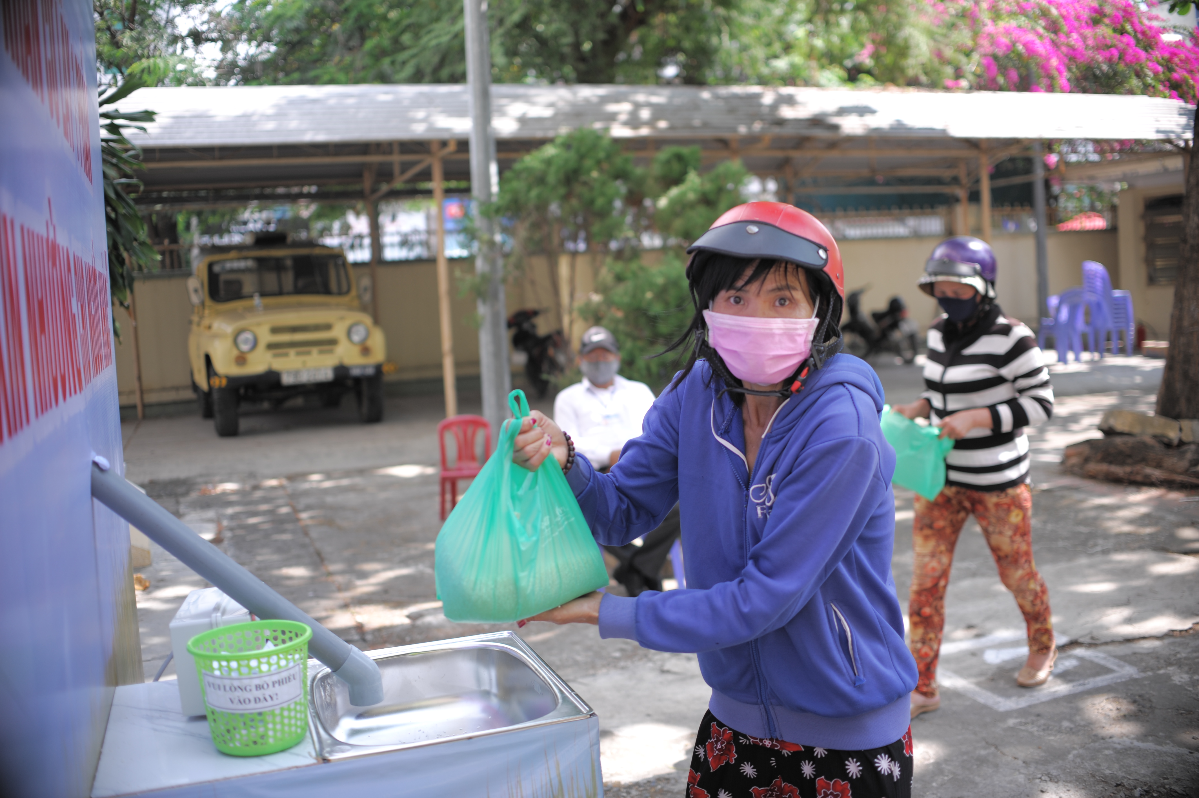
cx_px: 600
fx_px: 1165
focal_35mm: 35
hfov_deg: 54.5
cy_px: 399
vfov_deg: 37.8
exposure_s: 1/500
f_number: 2.2
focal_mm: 35
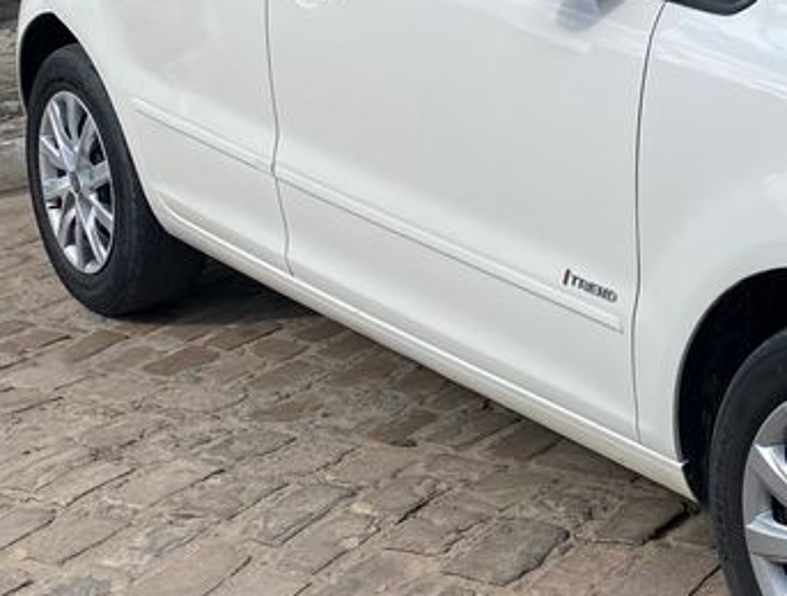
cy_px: 80
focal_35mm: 72
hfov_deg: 24.9
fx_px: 1643
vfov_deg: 20.2
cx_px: 889
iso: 32
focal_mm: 4.25
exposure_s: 1/3040
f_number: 1.8
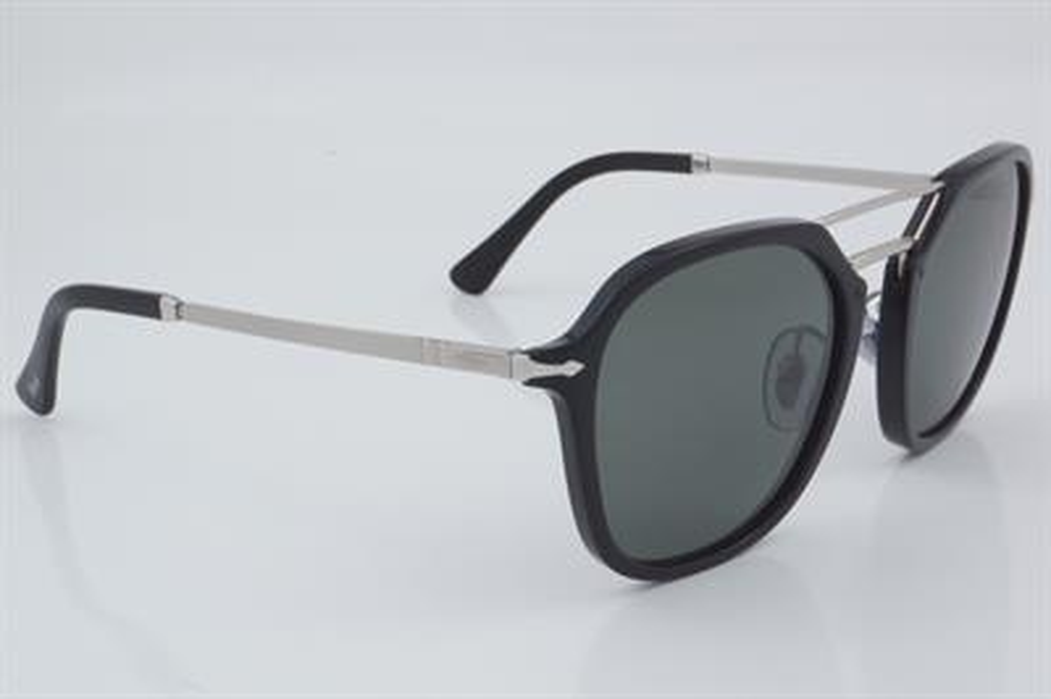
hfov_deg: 27.0
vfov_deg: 18.2
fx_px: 2188
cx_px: 526
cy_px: 350
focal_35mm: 75
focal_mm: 50
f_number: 32
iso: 100
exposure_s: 1/3
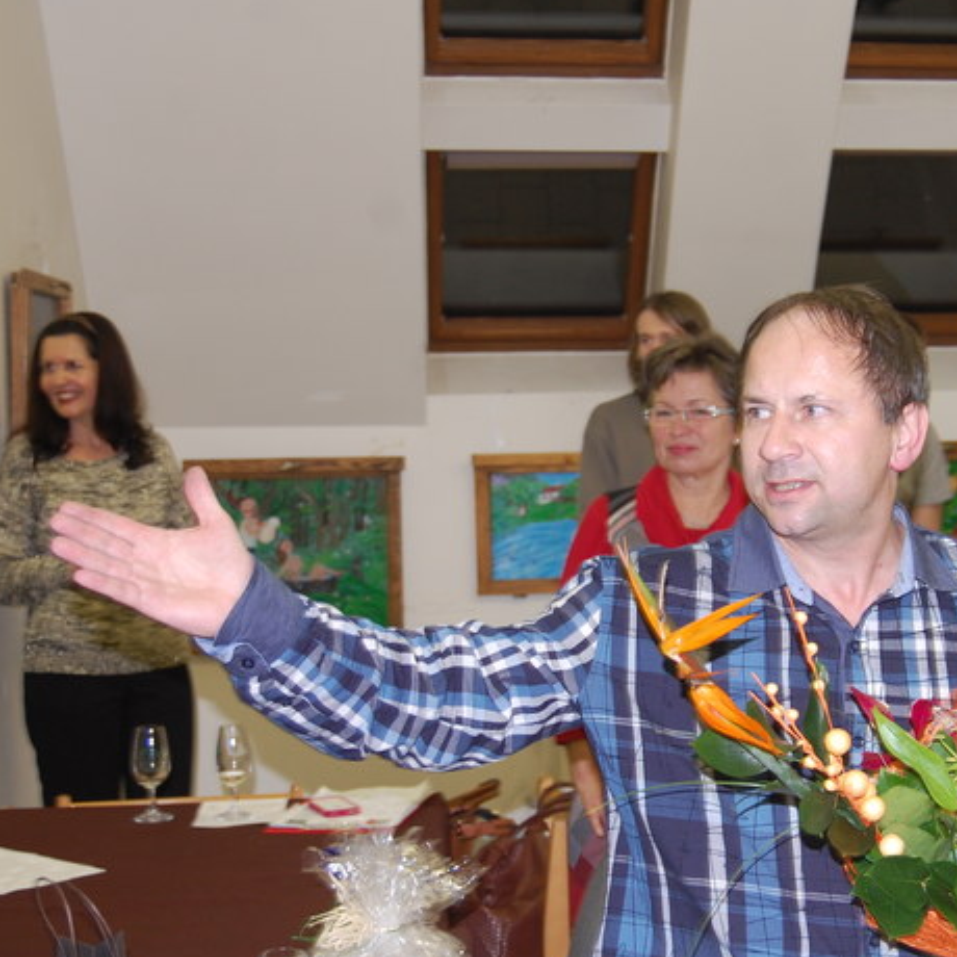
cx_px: 782
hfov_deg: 24.6
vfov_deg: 25.1
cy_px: 510
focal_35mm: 69
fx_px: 2150
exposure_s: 1/60
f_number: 4.5
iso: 400
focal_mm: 31
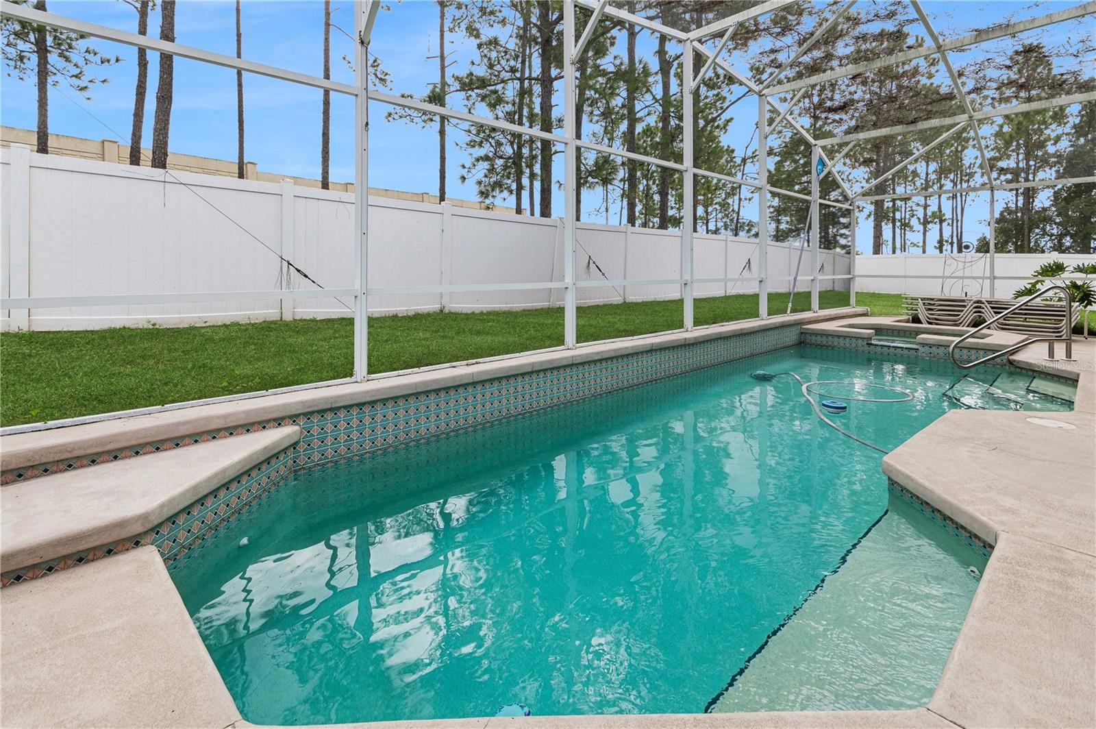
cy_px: 364
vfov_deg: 77.2
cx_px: 548
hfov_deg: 100.4
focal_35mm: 15
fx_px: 456
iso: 200
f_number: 9
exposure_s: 1/125
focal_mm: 10
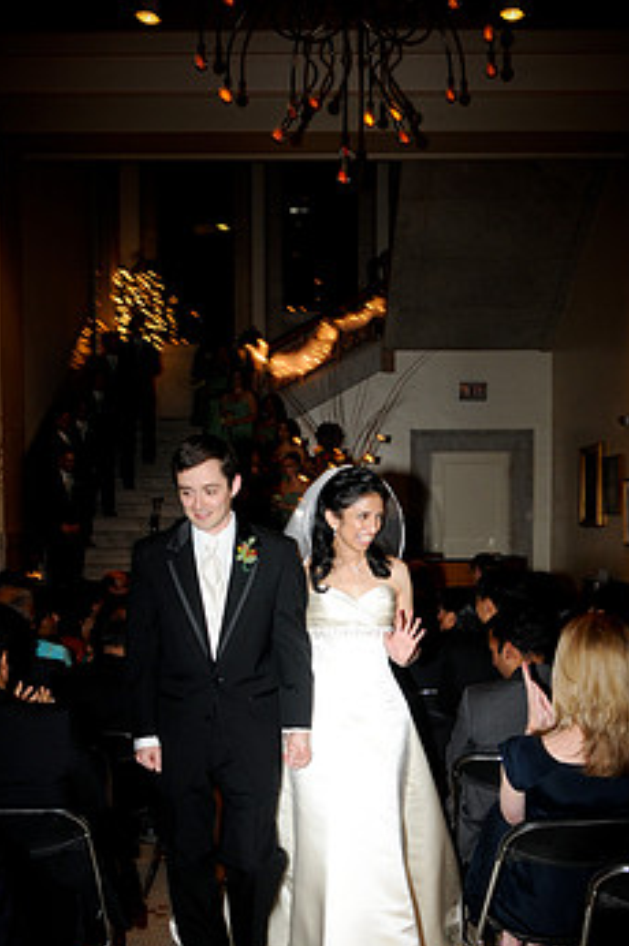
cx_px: 286
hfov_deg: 34.1
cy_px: 591
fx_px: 1024
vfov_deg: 49.1
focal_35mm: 39
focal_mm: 20
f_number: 3.5
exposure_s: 1/40
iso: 400
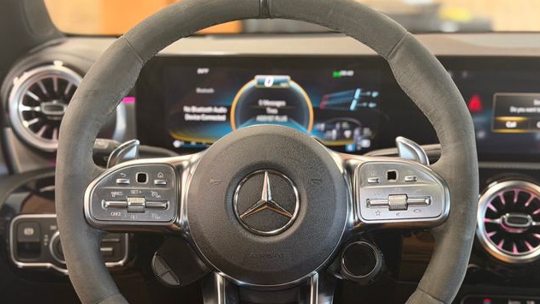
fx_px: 759
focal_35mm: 53
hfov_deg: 39.2
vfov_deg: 22.6
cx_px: 272
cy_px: 191
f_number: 1.78
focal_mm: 6.76
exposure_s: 1/40
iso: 250
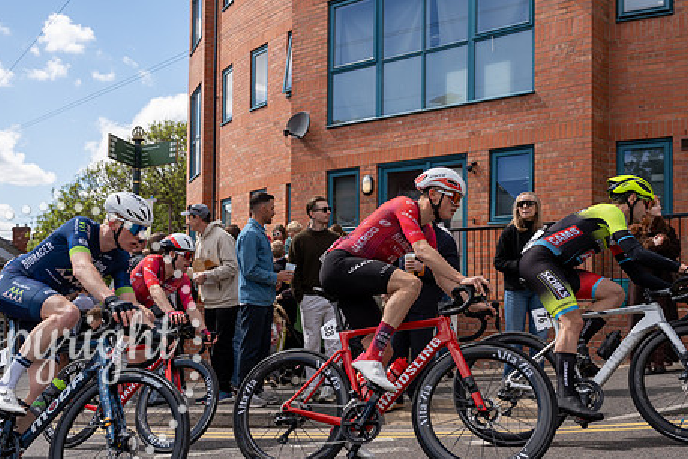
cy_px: 266
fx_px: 822
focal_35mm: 43
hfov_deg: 45.3
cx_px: 294
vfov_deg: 31.1
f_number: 5
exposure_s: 1/1000
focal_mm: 34
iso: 200
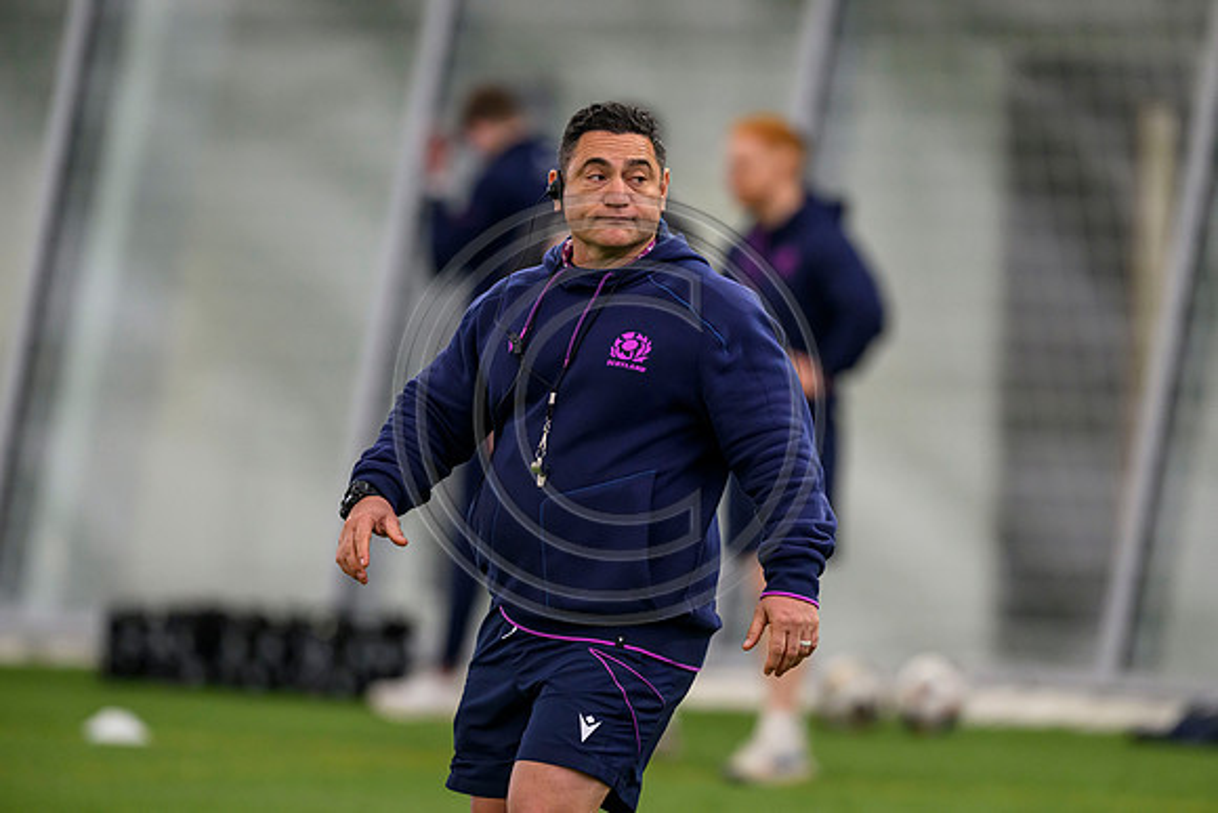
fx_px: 13536
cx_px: 609
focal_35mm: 400
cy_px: 406
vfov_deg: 3.4
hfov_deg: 5.2
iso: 5000
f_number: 3.5
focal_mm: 400
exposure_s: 1/2000
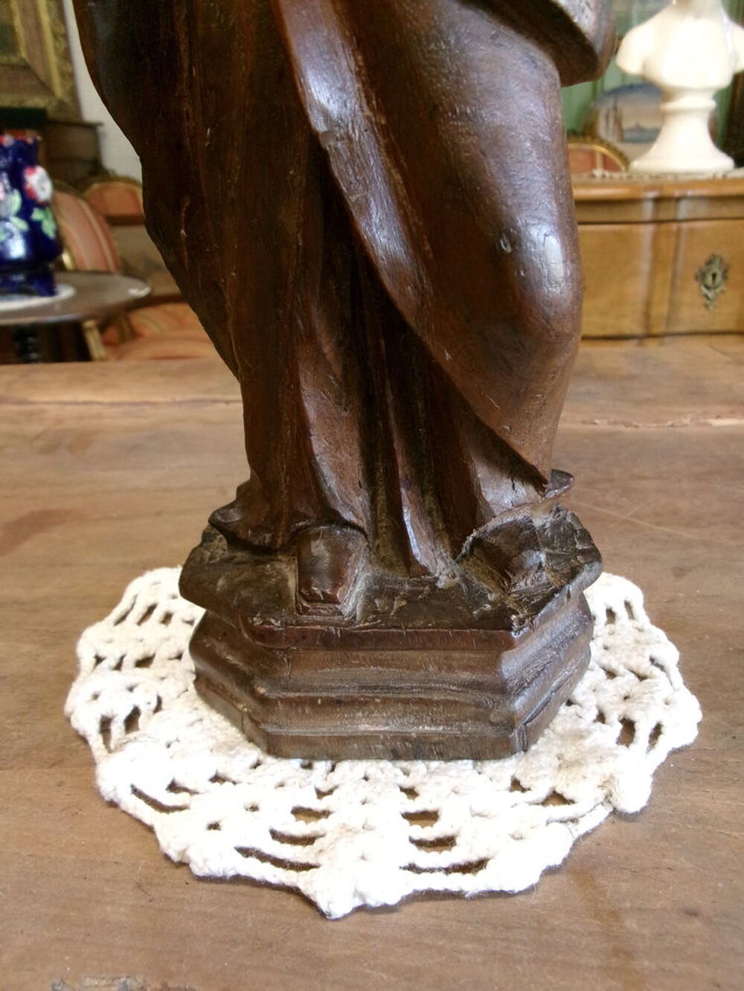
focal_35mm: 28
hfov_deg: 49.8
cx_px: 372
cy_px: 496
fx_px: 802
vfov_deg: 63.4
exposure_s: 1/34
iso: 400
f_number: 3.9
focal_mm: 5.1
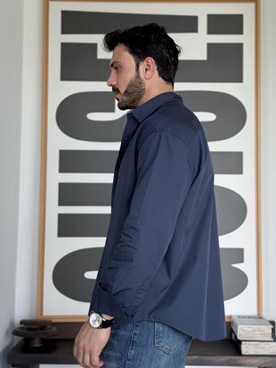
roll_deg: -0.8
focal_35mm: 55
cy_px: 161
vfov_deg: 34.9
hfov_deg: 26.6
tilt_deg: +3.8
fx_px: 584
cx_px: 153
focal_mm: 6.76
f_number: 1.78
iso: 125
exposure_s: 1/231
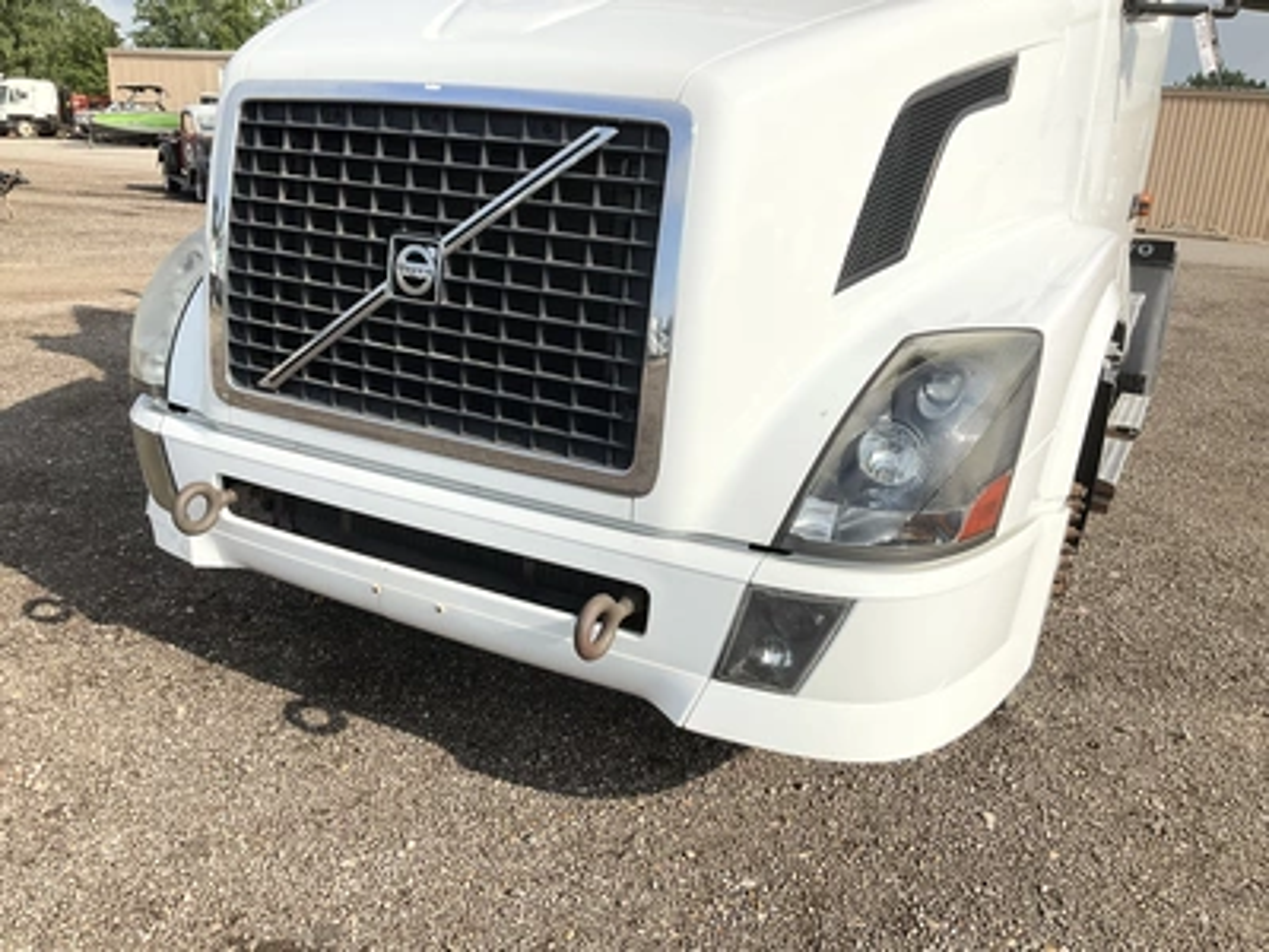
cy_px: 476
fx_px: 1063
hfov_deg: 61.7
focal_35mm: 29
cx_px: 634
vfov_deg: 48.2
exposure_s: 1/2427
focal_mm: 3
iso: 25
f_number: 1.8
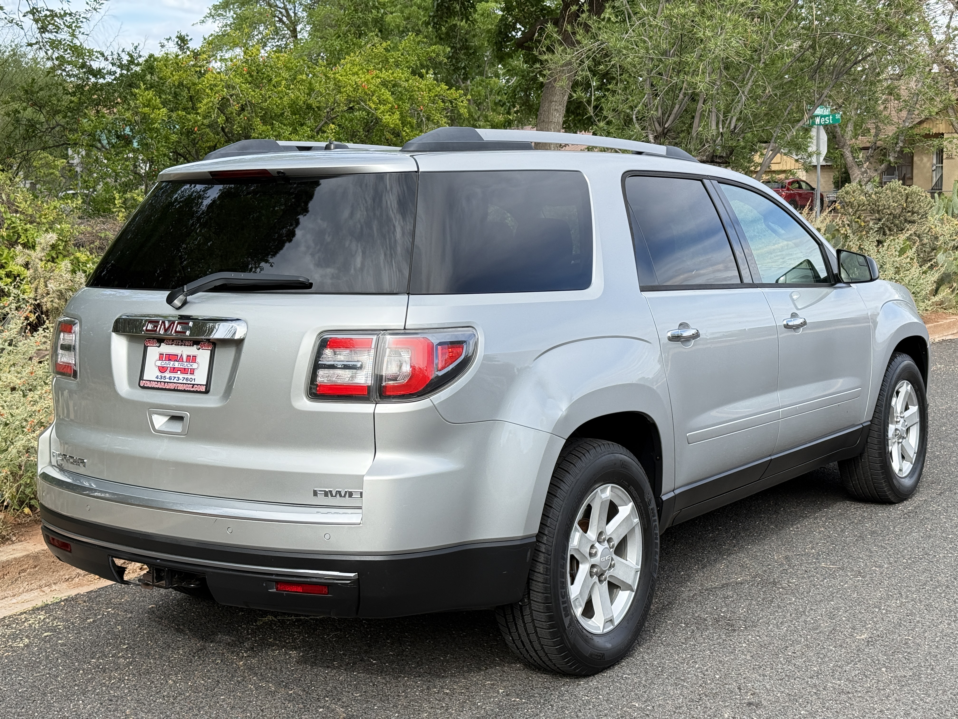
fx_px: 1328
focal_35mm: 48
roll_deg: +1.3
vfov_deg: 30.3
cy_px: 360
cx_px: 479
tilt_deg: -7.9
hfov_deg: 39.7
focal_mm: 6.76
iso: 64
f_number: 1.78
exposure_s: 1/1429
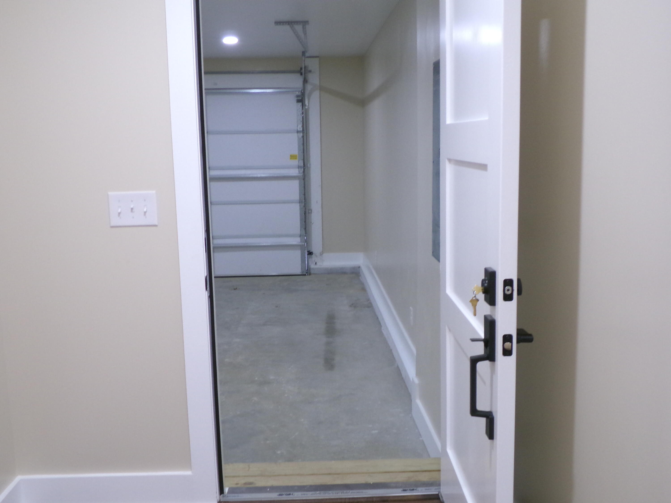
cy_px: 252
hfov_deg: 50.1
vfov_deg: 38.7
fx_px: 717
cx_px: 336
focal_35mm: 37
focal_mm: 6.6
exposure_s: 1/17
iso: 367
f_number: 4
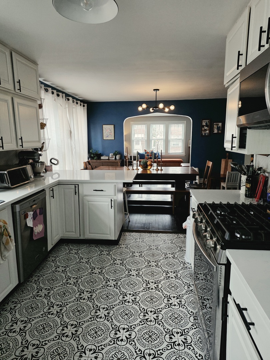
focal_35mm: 23
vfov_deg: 73.9
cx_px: 135
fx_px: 239
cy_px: 180
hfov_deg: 58.9
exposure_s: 1/120
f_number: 1.7
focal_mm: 6.3
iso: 250
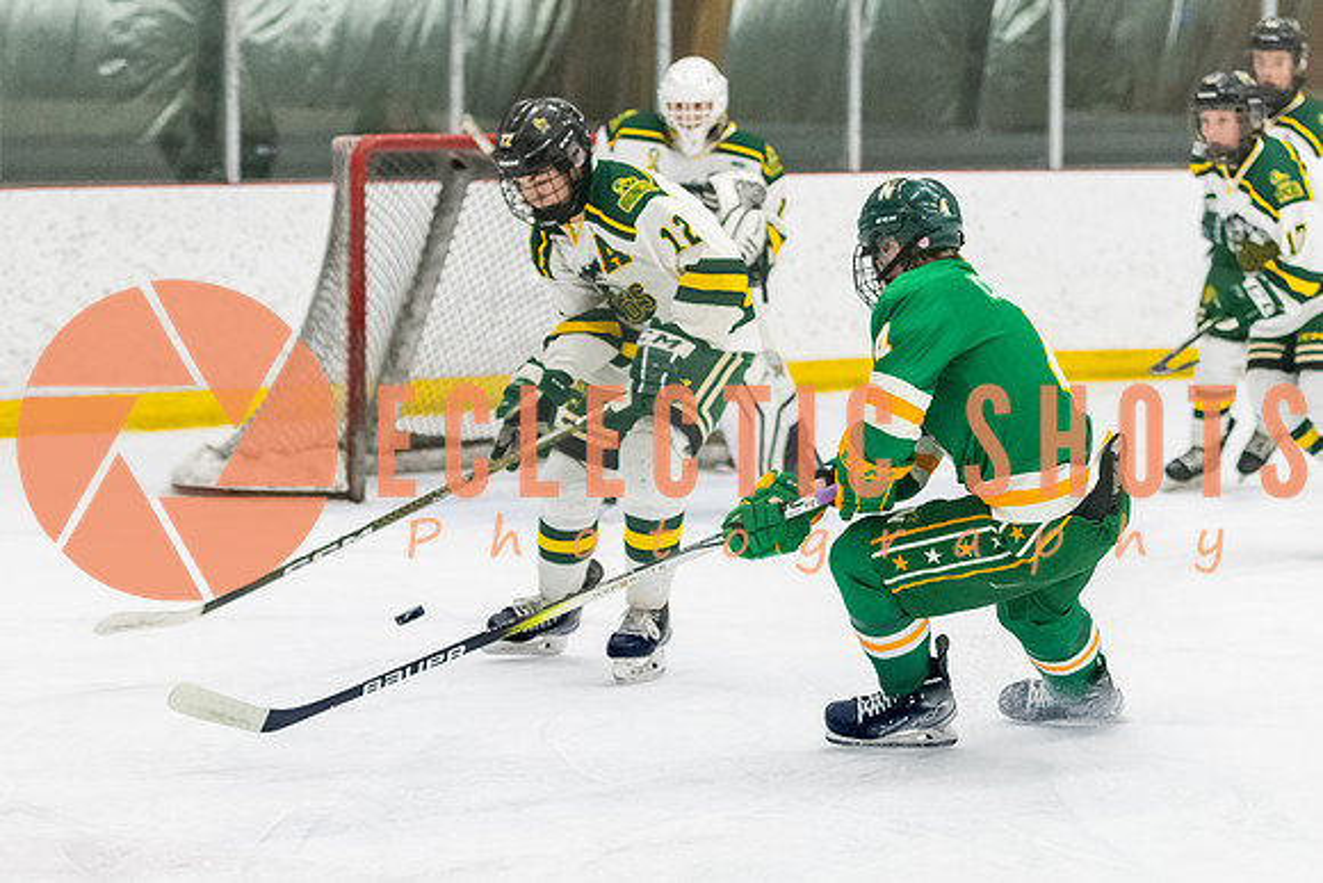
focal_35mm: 150
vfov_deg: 9.1
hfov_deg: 13.6
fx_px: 5516
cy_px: 401
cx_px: 932
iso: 3200
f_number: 2.8
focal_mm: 85
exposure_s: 1/800
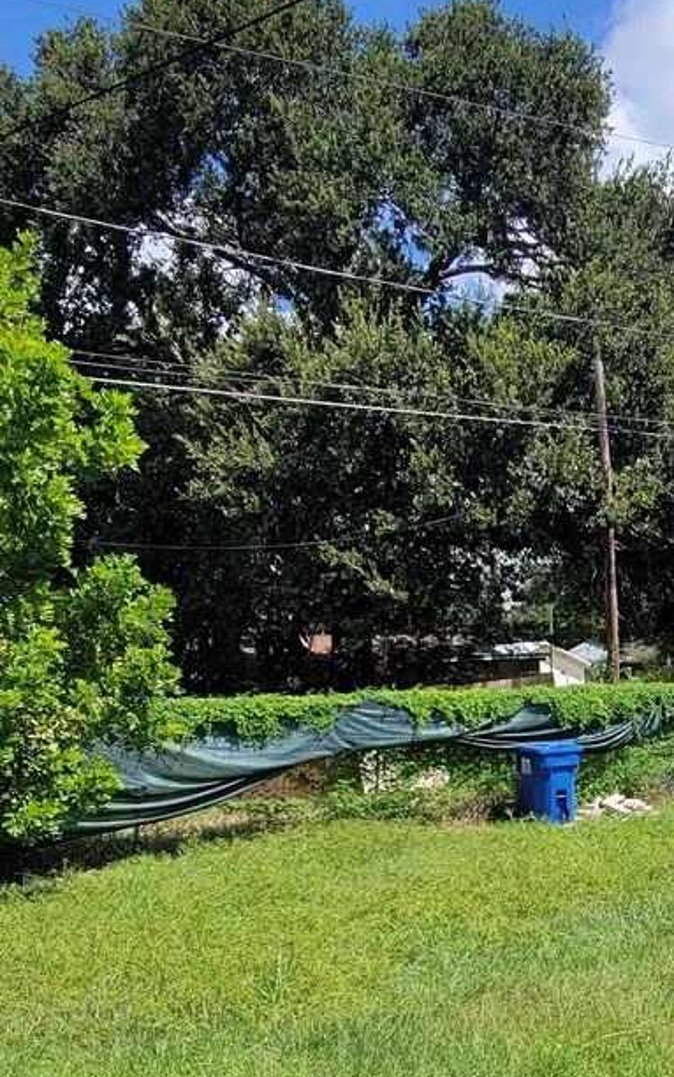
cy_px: 806
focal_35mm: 36
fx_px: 1057
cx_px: 619
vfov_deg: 51.7
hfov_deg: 33.3
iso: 50
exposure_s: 1/1186
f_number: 2.2
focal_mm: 2.2
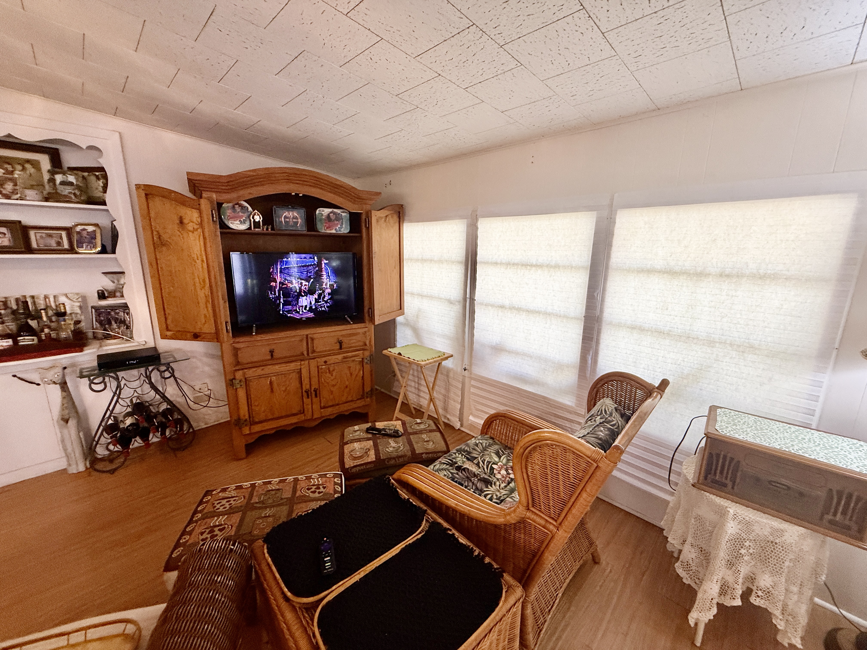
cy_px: 325
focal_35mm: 14
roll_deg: -1.4
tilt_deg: -12.8
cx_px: 434
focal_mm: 2.22
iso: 200
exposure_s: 1/60
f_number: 2.2
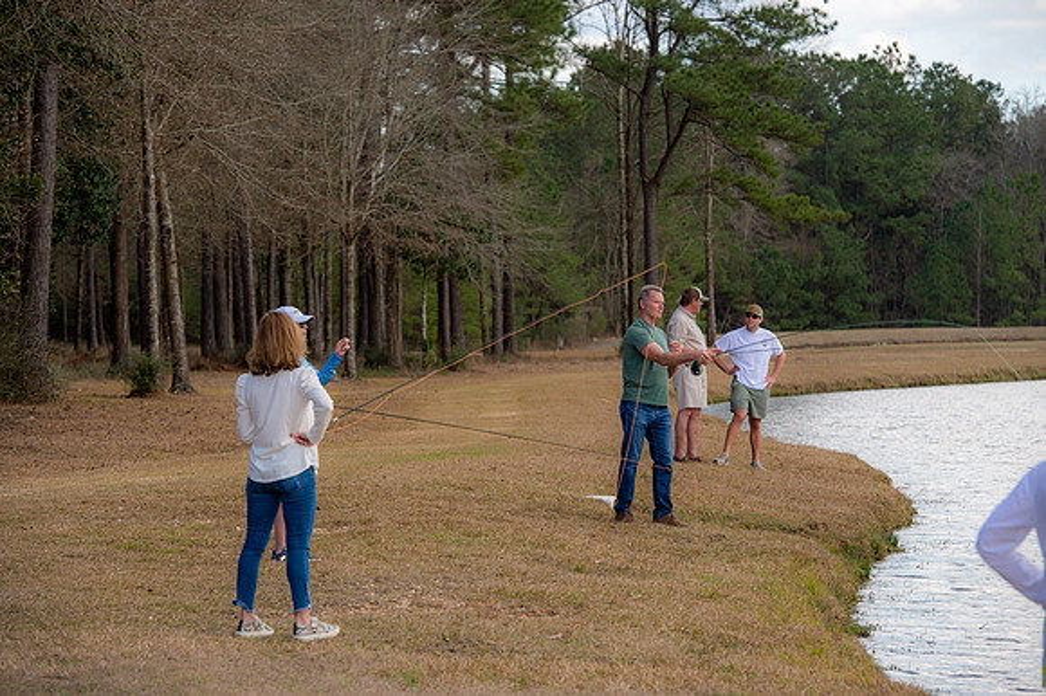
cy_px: 348
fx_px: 4356
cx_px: 523
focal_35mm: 150
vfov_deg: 9.1
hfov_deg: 13.7
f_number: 6.3
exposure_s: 1/125
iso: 100
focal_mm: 150
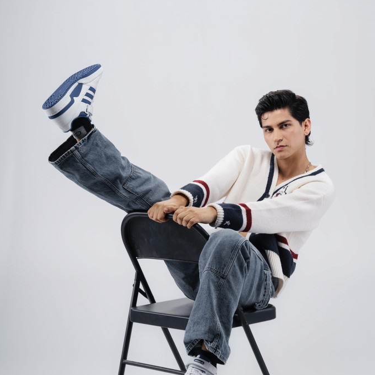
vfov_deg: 20.2
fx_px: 1054
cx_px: 188
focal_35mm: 86
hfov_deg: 20.2
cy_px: 201
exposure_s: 1/200
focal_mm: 66.8
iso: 100
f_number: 14
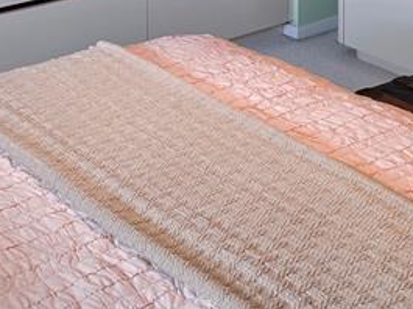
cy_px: -114
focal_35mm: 89
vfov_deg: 15.6
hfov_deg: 22.0
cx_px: 271
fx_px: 1060
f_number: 1.7
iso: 125
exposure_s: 1/120
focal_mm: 6.3
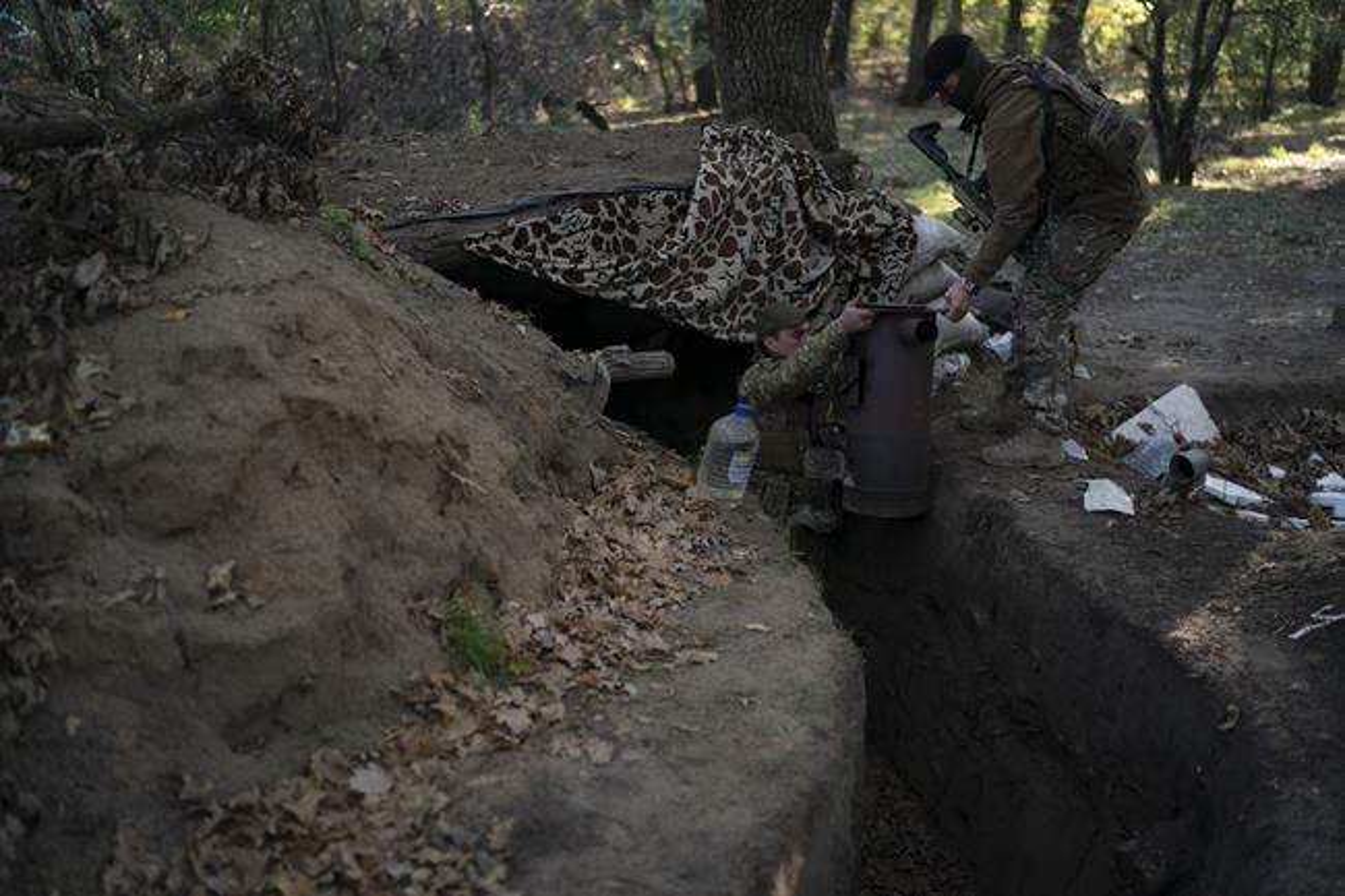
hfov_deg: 54.4
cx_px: 672
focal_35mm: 35
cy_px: 448
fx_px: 1307
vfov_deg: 37.8
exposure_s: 1/1000
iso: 400
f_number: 1.4
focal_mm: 35
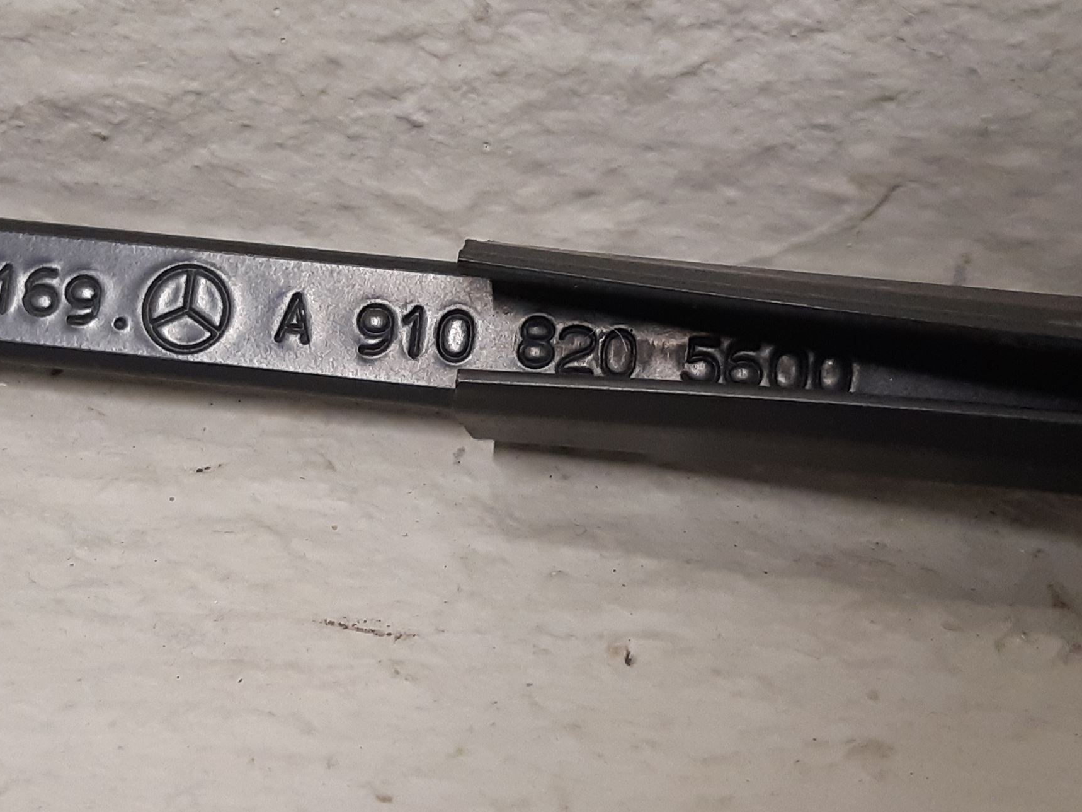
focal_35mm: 31
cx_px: 468
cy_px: 350
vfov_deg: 45.3
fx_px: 969
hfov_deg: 58.1
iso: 250
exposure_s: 1/50
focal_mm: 3.93
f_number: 1.7
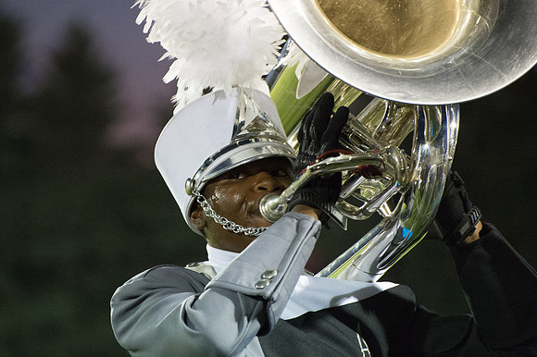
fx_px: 3744
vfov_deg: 5.5
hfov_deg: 8.2
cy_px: 170
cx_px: 216
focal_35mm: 251
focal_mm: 210
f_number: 5.3
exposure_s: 1/200
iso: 12800
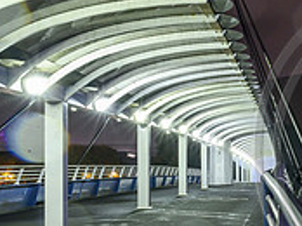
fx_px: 671
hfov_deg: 21.8
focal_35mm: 77
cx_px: 432
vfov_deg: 19.0
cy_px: 149
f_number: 11
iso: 500
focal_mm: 24
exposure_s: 2
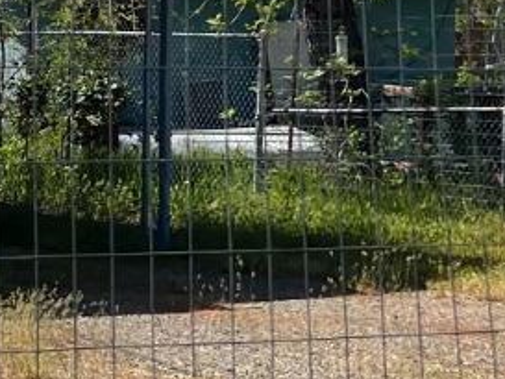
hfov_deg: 11.9
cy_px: 158
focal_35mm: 143
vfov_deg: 10.4
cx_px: -586
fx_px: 2087
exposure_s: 1/4274
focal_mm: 5.7
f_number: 1.5
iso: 50
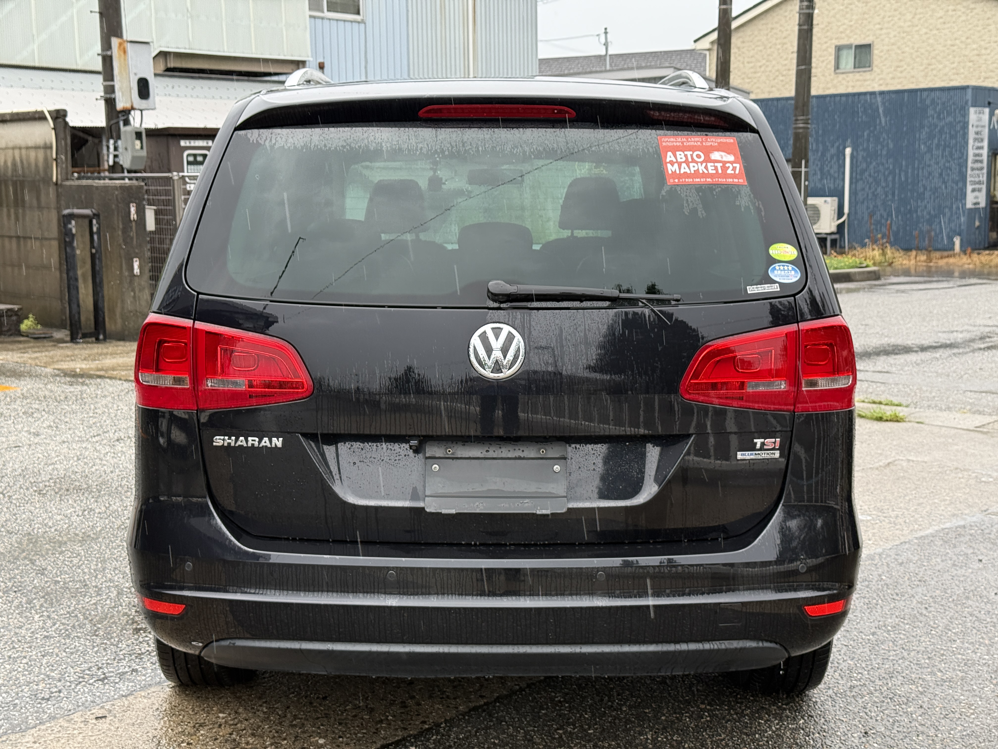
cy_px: 374
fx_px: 1384
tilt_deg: -7.2
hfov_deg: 39.7
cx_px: 499
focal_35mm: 48
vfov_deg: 30.3
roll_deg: +1.1
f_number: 1.78
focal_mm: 6.76
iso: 100
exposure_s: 1/248
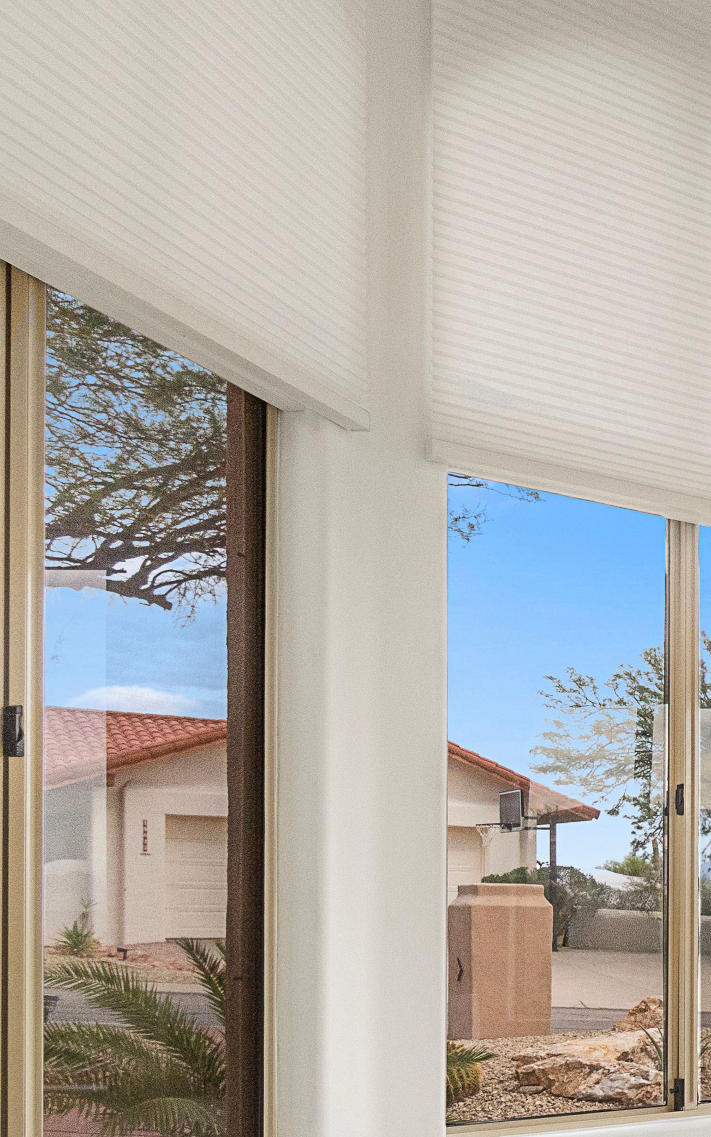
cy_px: 921
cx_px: 1224
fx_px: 1364
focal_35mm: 44
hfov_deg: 21.3
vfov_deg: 43.0
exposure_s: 1/50
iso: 400
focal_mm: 10
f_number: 8
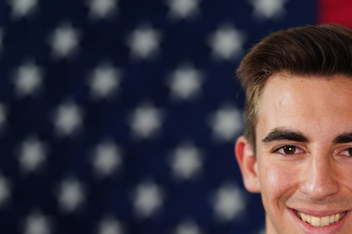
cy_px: 271
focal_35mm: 119
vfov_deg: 11.3
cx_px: 316
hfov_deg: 17.0
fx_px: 1163
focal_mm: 50
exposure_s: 1/160
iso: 200
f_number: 1.2
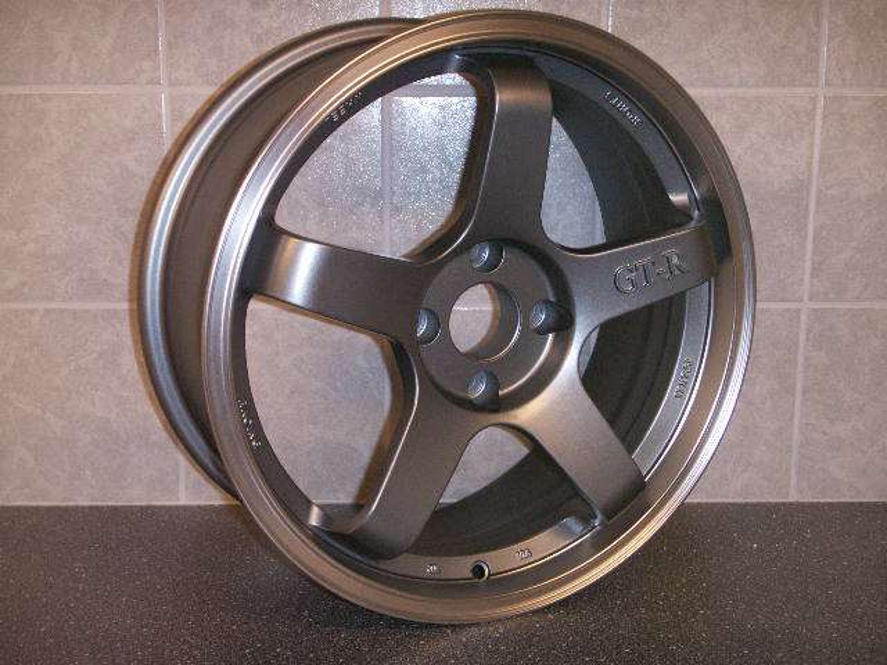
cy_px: 332
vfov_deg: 31.5
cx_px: 444
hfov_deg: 41.2
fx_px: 1179
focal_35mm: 46
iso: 160
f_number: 3.5
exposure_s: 1/40
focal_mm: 9.7
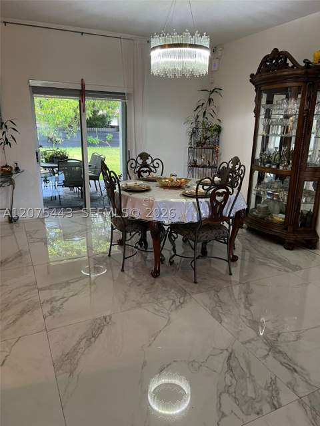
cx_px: 160
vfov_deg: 67.3
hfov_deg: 53.1
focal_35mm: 26
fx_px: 320
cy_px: 213
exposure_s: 1/60
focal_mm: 5.7
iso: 100
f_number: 1.5
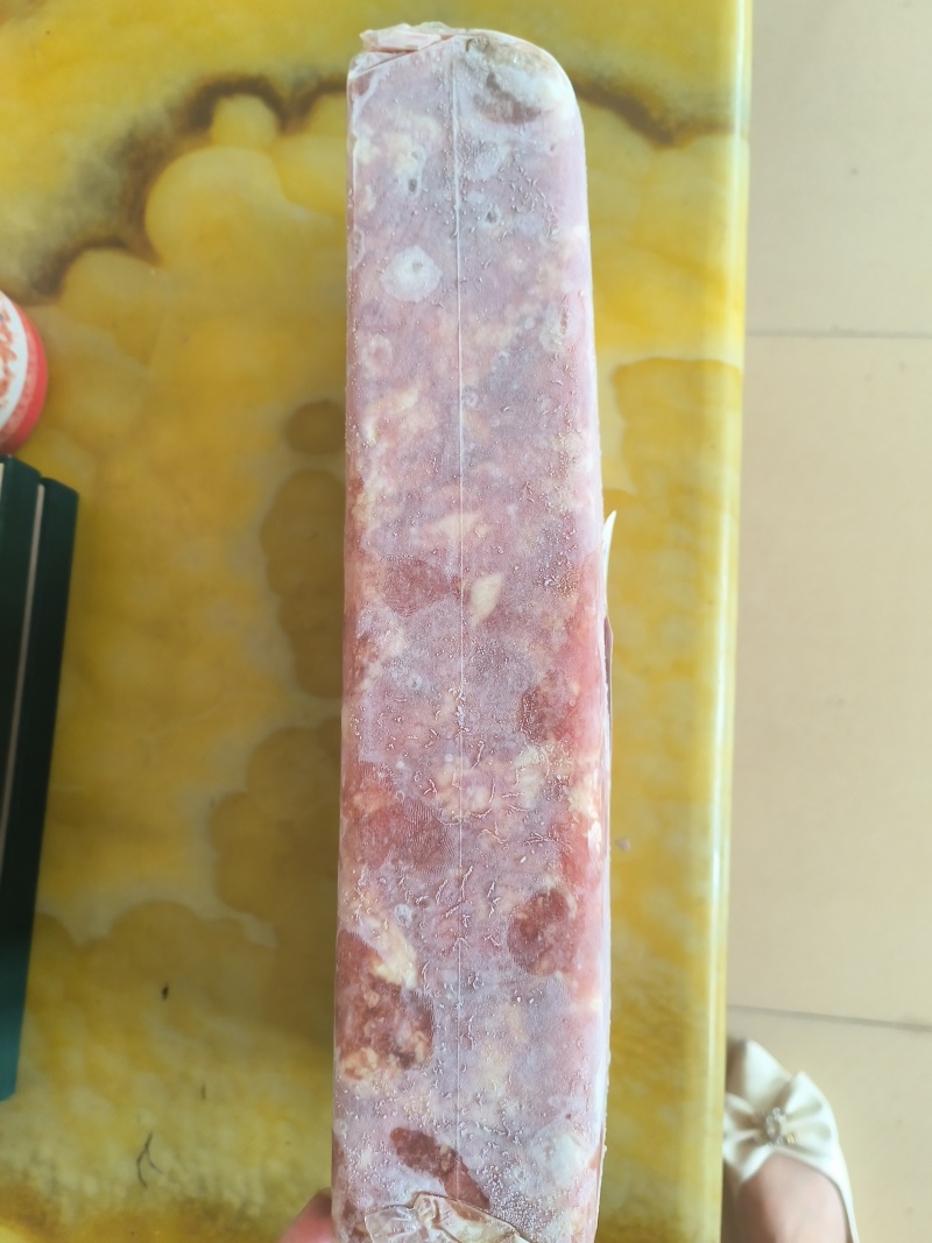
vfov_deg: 65.3
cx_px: 466
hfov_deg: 51.3
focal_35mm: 27
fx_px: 969
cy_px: 622
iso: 1201
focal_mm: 5.52
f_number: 1.9
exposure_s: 1/100
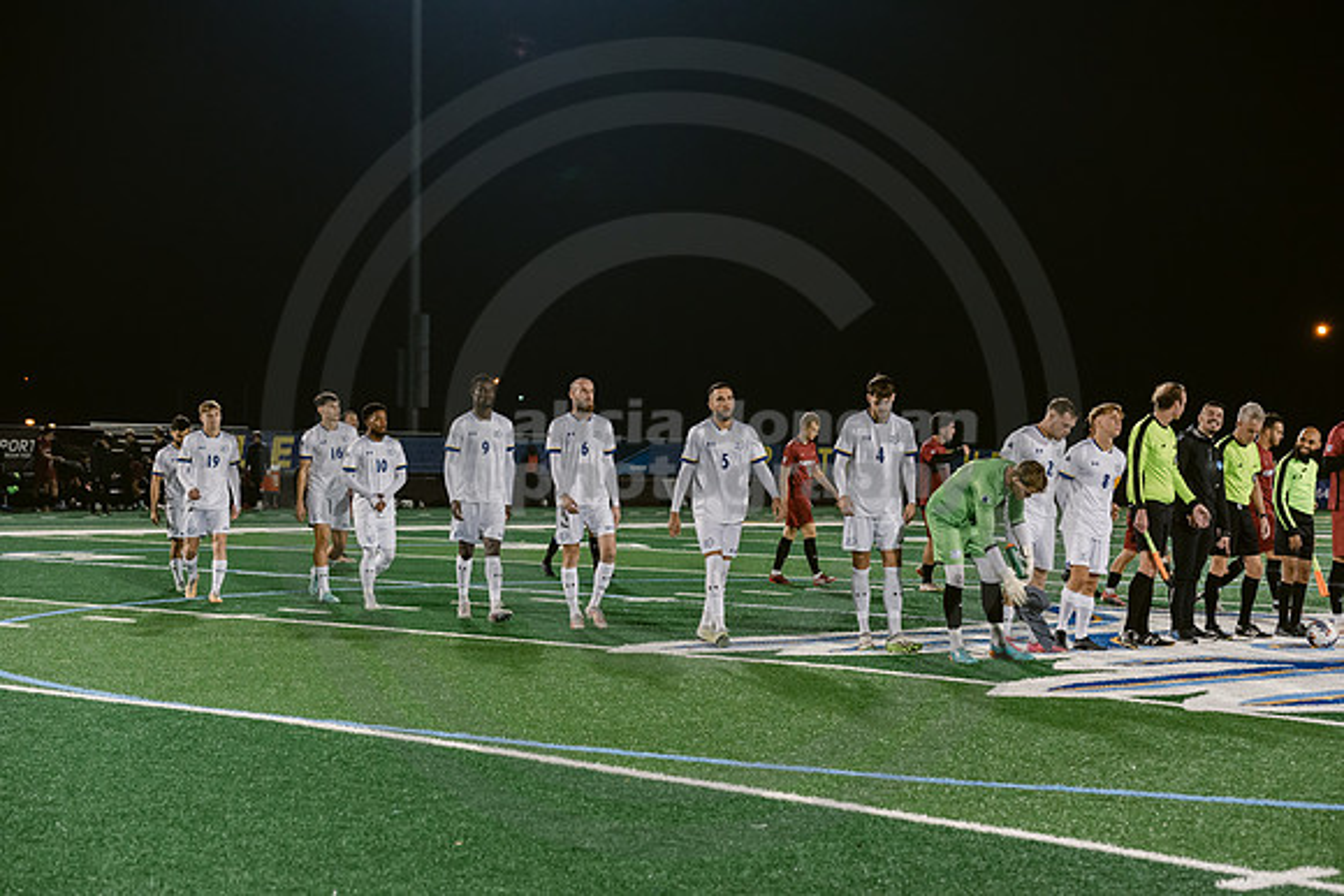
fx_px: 2614
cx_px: 672
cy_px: 448
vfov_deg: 19.5
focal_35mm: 70
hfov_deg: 28.8
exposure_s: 1/320
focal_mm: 70
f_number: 4.5
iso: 2500
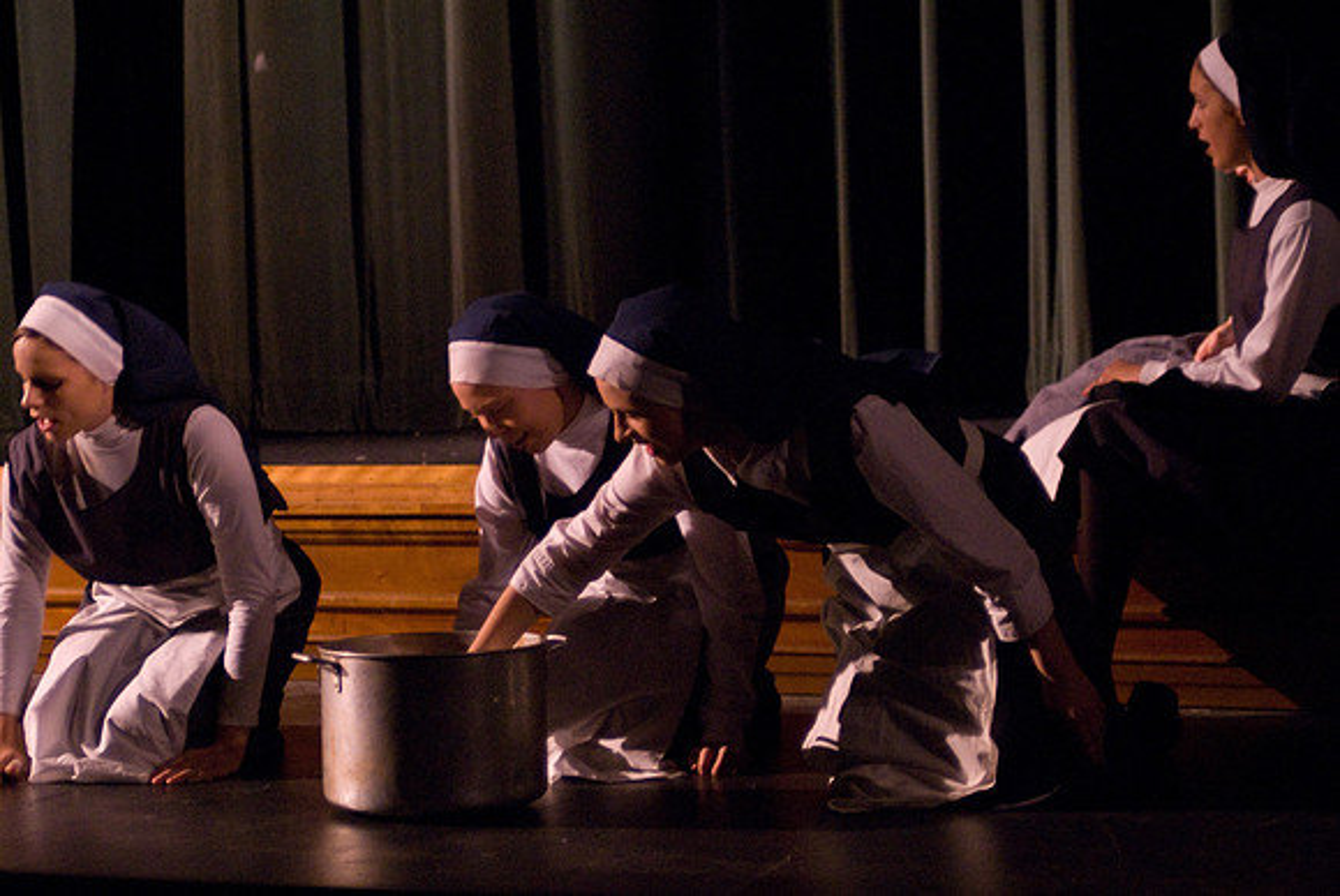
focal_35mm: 75
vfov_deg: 18.2
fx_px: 2794
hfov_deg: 27.0
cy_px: 448
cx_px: 670
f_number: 2.8
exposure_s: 1/60
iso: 1600
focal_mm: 50
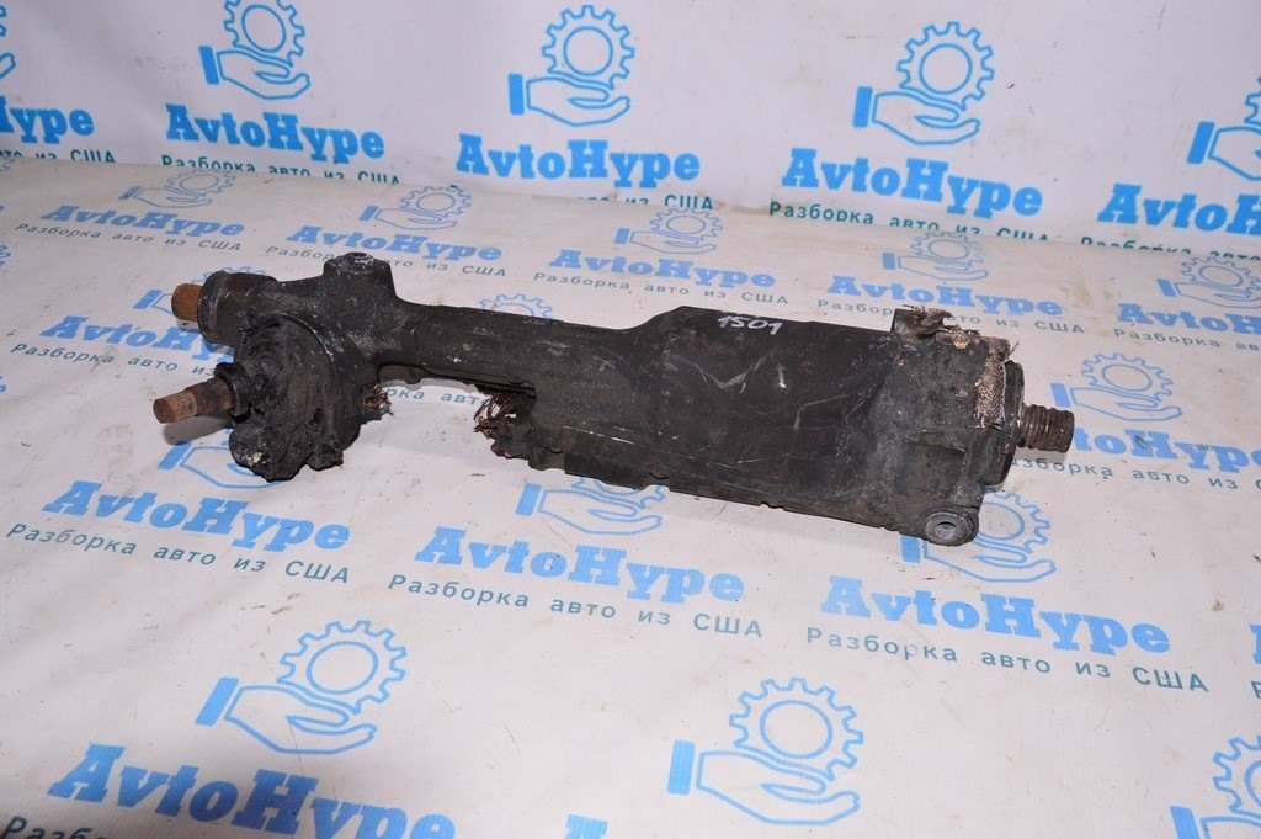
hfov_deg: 59.5
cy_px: 420
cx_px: 630
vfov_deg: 41.6
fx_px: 1102
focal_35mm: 32
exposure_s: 1/200
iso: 1600
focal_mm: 21
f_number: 8
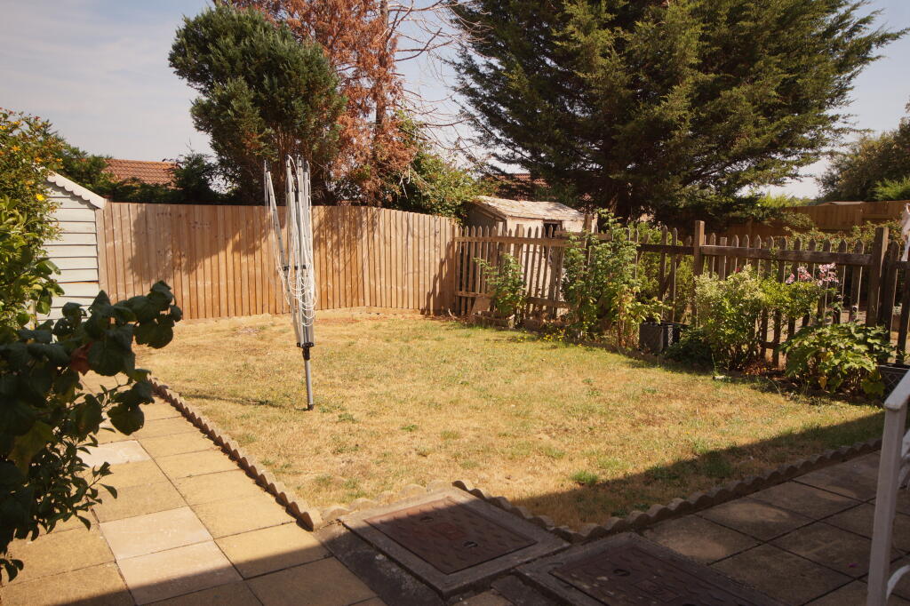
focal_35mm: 30
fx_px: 758
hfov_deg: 61.9
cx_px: 455
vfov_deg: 43.6
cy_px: 303
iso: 100
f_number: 5.6
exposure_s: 1/320
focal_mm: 20
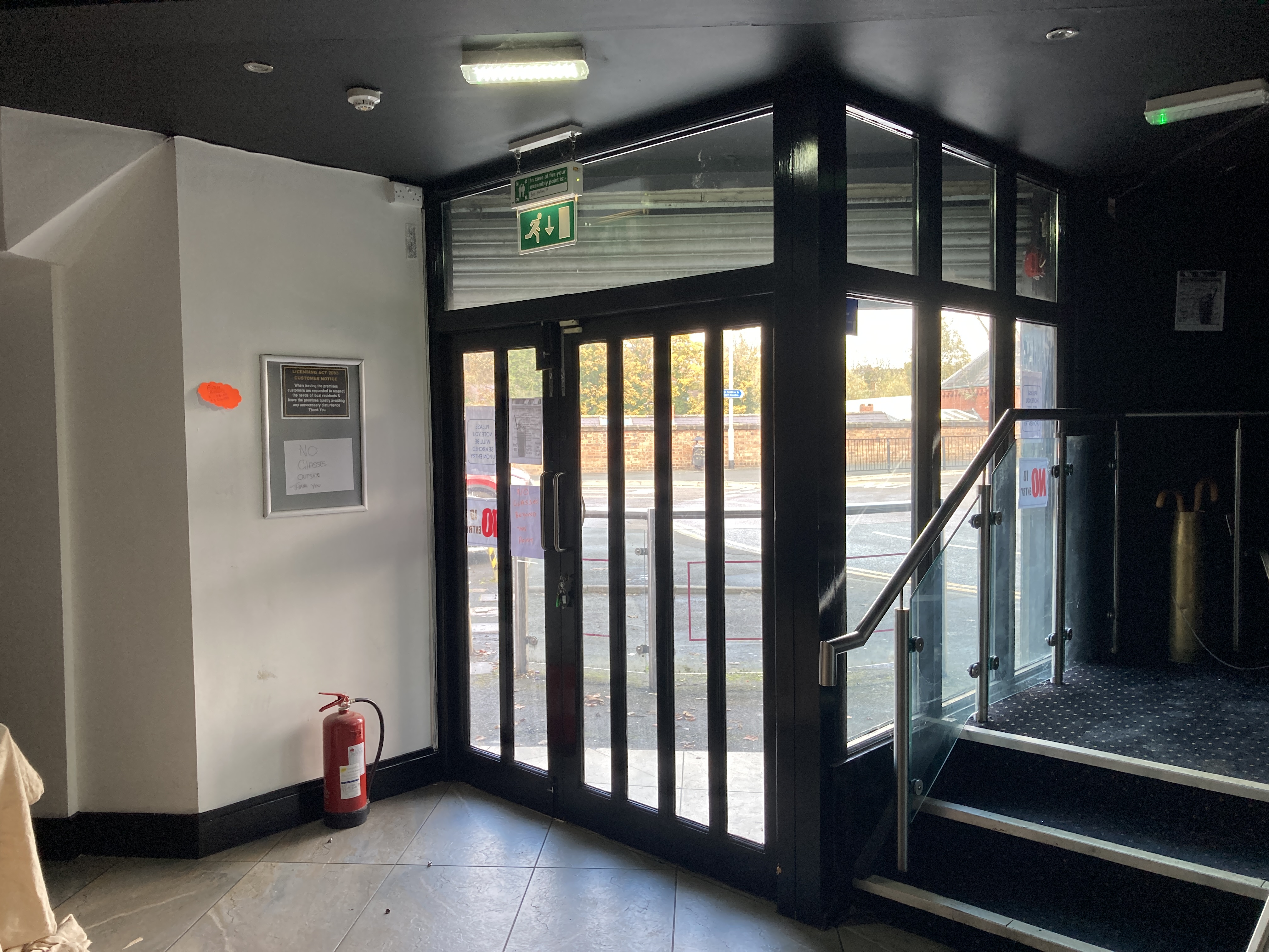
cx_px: 634
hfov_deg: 63.4
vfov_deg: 49.7
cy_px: 476
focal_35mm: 28
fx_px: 1026
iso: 64
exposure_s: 1/50
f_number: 1.8
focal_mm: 3.99
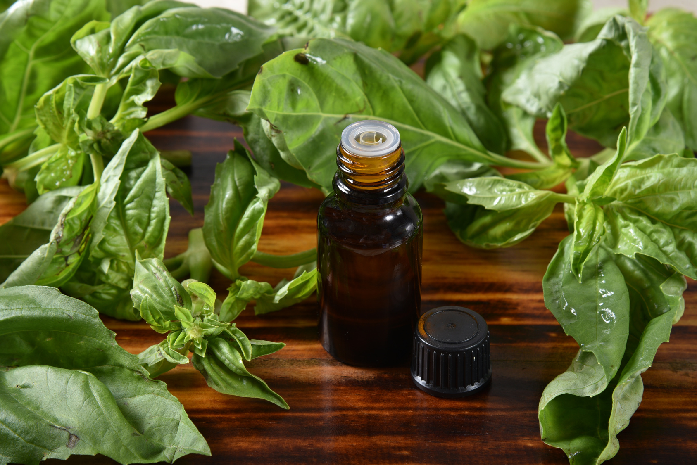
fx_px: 2324
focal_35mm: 120
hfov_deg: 17.1
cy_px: 232
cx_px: 348
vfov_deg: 11.4
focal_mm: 120
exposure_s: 1/200
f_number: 13
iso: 100
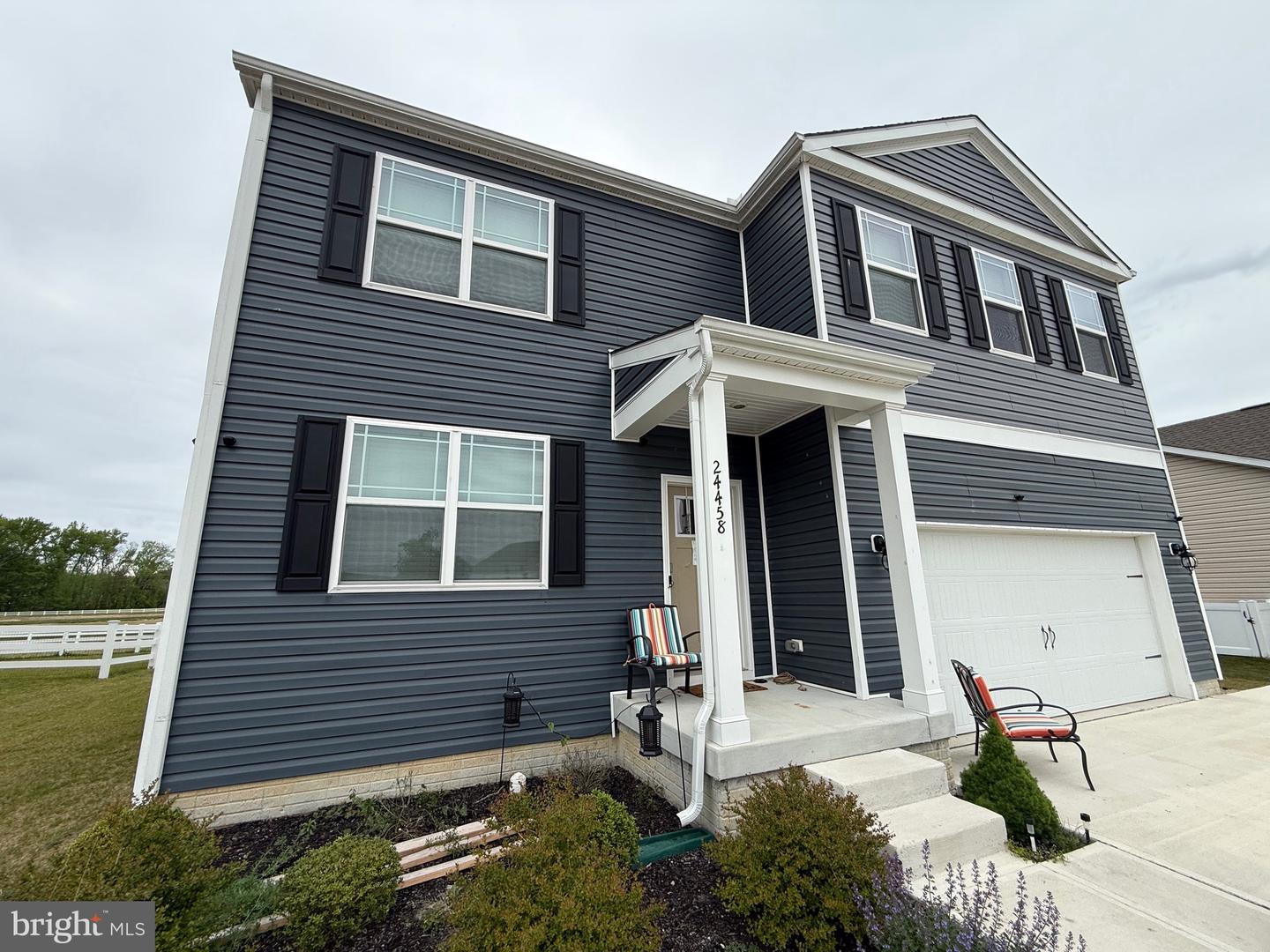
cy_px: 476
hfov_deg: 102.1
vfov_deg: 85.7
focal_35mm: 14
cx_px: 635
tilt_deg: +11.7
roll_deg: +1.4
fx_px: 514
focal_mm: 2.22
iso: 50
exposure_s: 1/985
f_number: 2.2
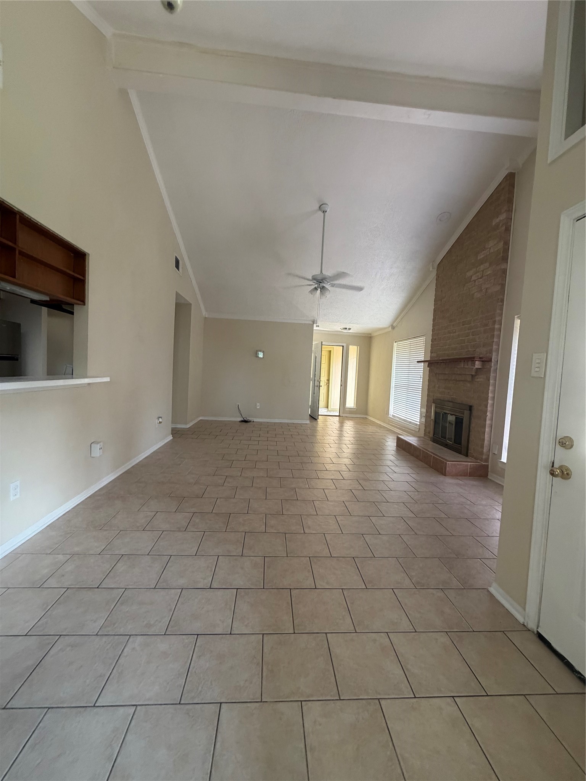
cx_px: 293
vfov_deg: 102.1
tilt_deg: -2.4
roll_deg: -1.7
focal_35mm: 14
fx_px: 316
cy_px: 390
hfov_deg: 85.7
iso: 320
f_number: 2.2
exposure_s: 1/86
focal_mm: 2.22
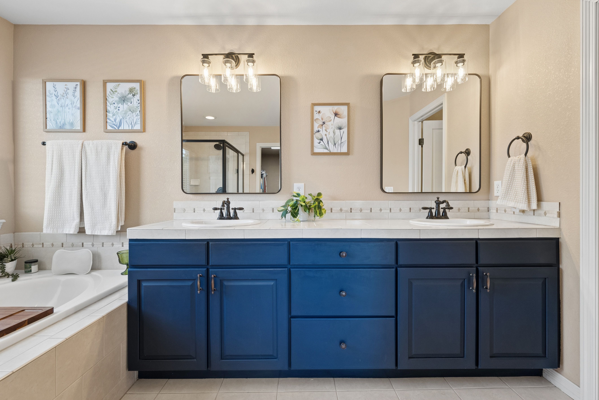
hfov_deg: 100.4
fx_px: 250
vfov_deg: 77.4
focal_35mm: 15
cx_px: 300
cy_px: 200
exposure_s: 1/80
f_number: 8
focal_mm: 15
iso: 1000
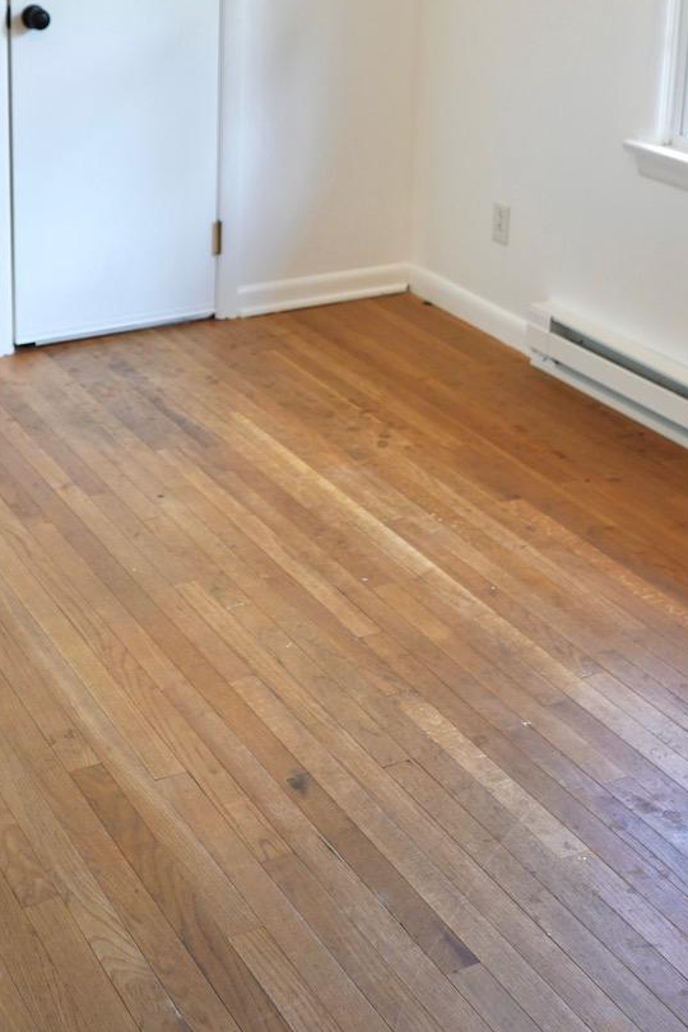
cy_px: 168
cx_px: 256
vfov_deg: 34.8
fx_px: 1577
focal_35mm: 55
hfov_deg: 24.5
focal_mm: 29
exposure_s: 1/160
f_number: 4
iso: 640
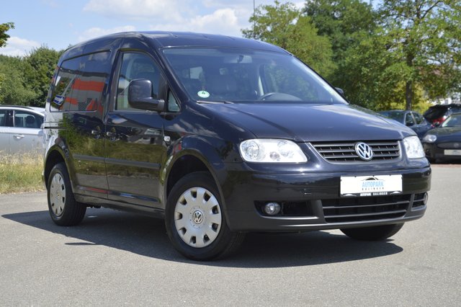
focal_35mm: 60
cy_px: 154
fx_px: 768
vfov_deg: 22.6
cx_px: 230
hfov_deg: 33.4
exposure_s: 1/200
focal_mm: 40
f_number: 7.1
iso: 100
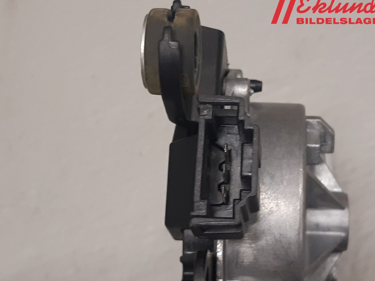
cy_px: 138
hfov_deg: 65.3
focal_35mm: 27
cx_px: 193
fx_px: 292
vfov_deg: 51.4
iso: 125
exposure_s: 1/50
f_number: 1.7
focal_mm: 3.93
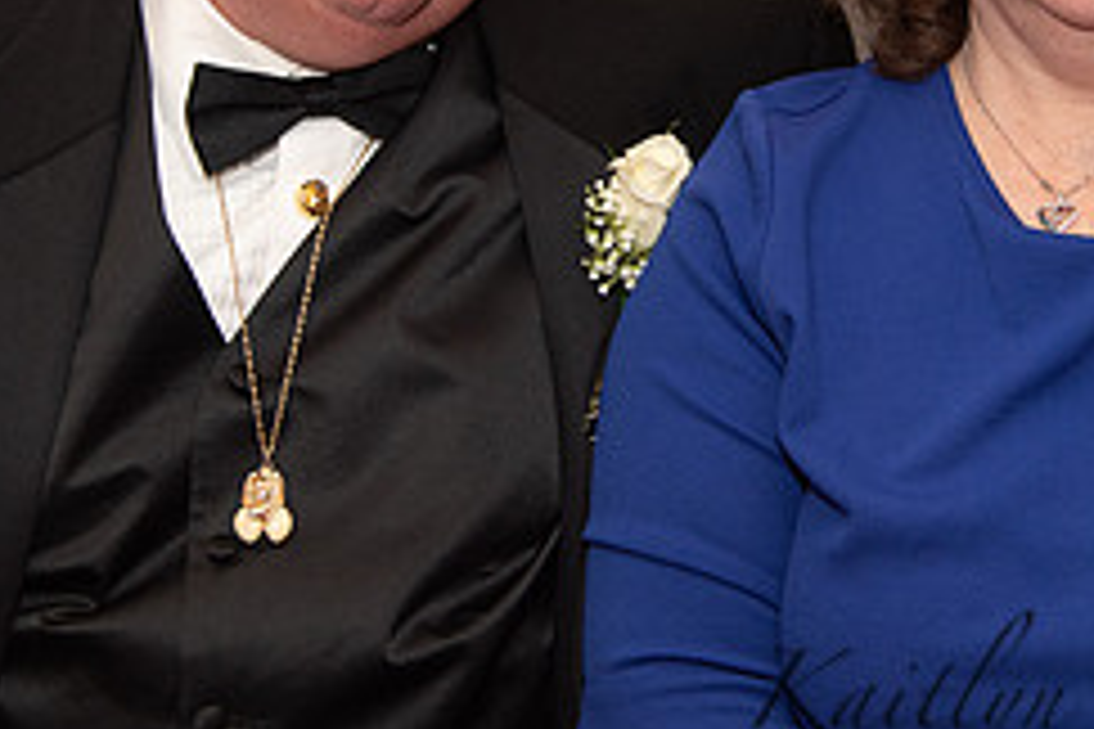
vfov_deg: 12.9
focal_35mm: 105
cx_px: 747
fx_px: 3191
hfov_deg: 19.4
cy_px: -2
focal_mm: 44
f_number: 4
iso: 800
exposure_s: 1/200
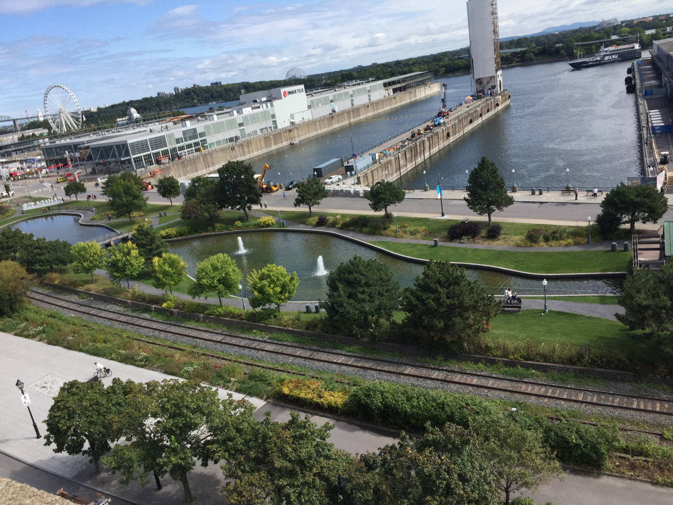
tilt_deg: -16.6
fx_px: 564
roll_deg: +9.4
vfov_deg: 48.2
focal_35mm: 29
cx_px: 336
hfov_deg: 61.7
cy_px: 252
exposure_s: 1/1883
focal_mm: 4.15
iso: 32
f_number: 2.2
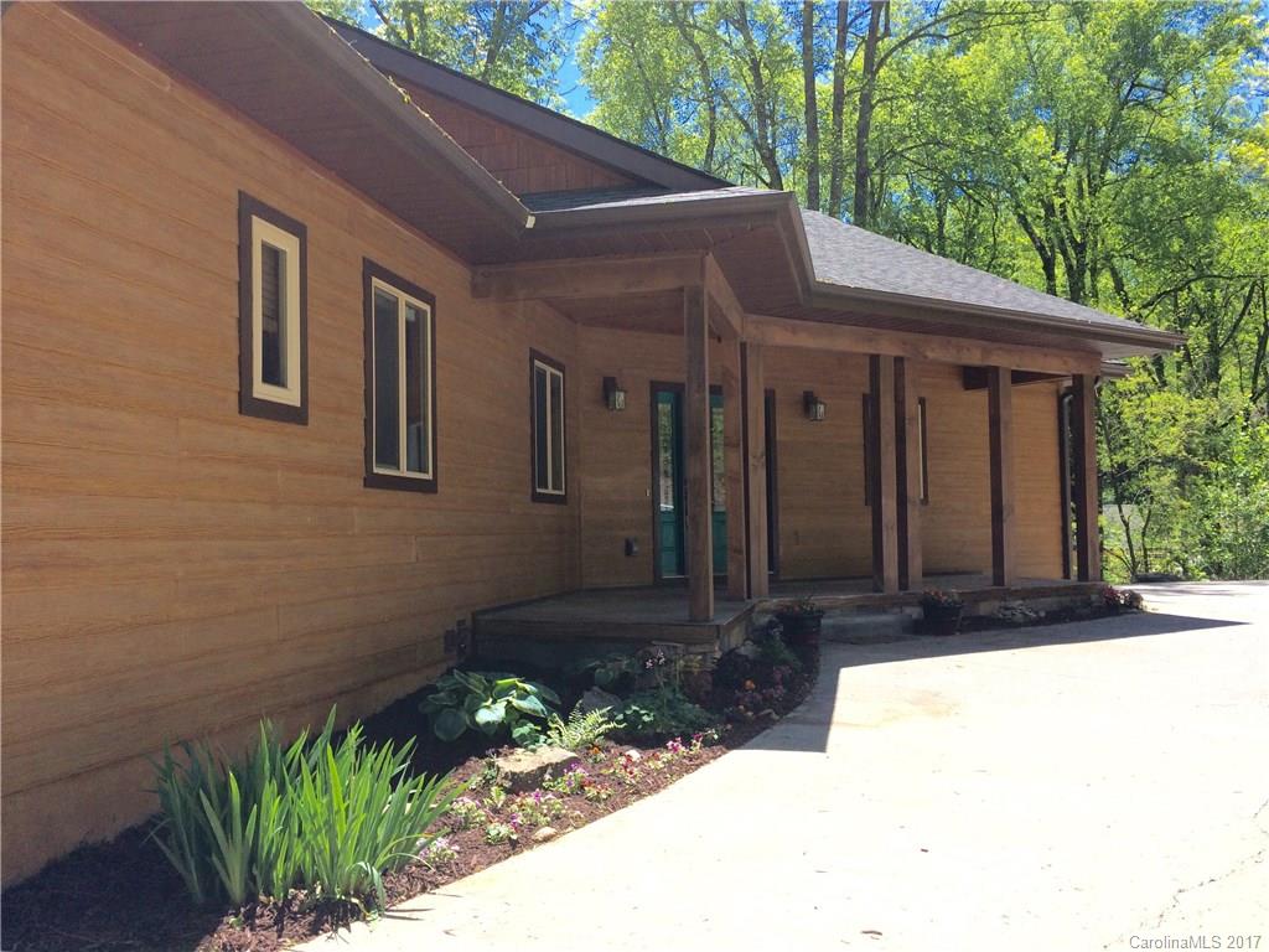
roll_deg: +0.5
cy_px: 476
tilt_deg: +0.7
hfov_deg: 61.7
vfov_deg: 48.2
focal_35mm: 29
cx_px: 634
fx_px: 1063
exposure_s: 1/1080
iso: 32
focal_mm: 4.15
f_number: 2.2
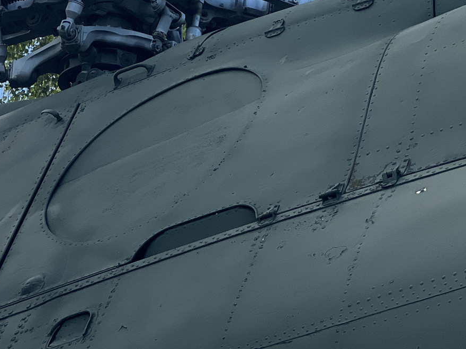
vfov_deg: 8.4
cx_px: 106
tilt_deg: +29.9
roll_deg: -2.7
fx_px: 2356
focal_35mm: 175
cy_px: 4
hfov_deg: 11.3
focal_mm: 9
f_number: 2.8
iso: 32
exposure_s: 1/250
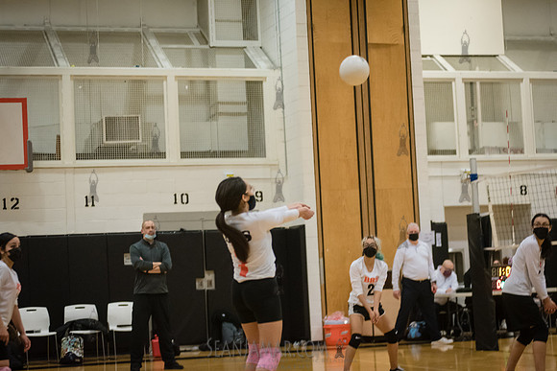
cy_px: 186
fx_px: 1238
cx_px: 278
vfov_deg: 17.1
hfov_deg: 25.4
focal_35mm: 80
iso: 5000
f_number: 3.2
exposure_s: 1/400
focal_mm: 80
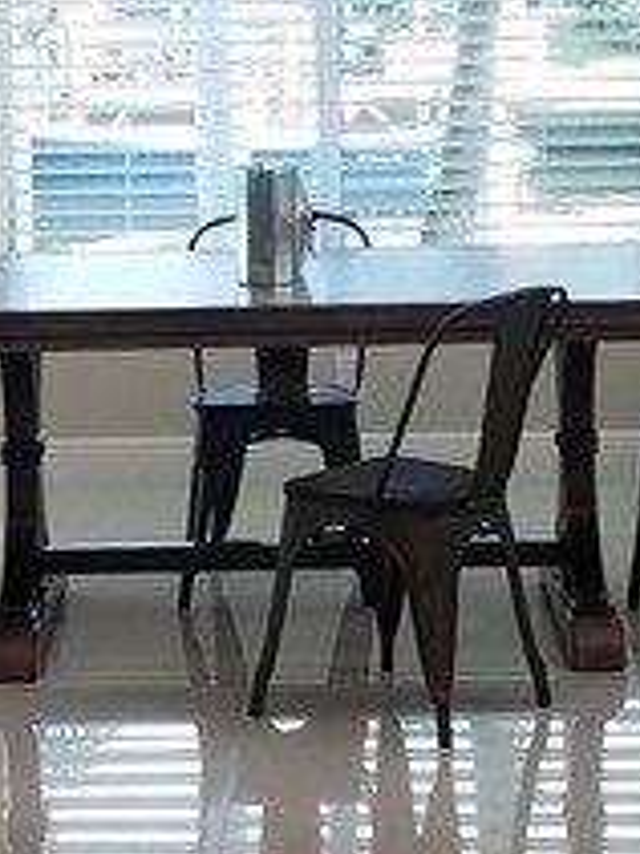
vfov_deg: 15.4
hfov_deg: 11.8
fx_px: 3109
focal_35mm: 126
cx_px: 348
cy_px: 20
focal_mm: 4.2
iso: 50
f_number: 1.7
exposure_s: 1/60
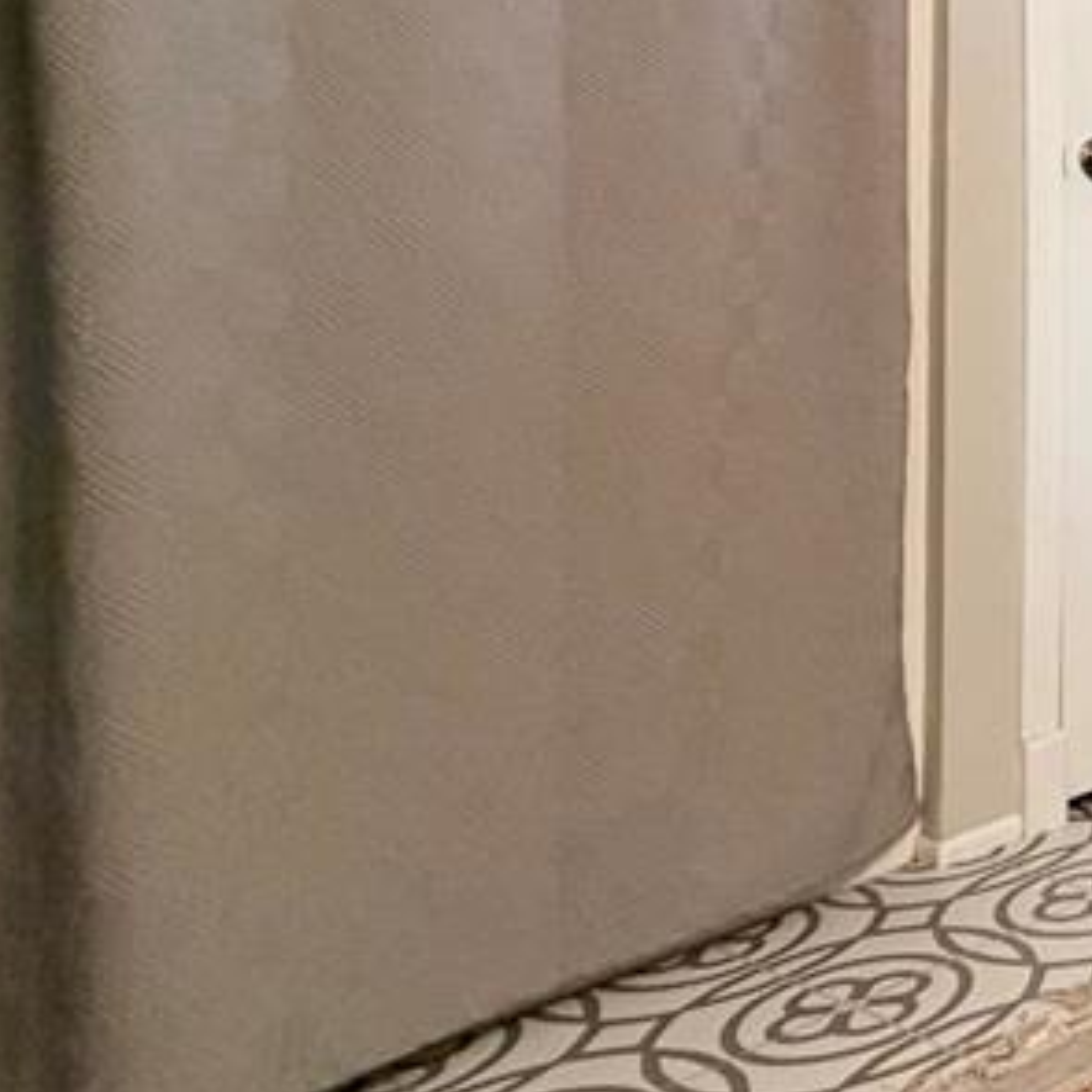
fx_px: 1535
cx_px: 1732
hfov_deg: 25.8
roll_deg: +1.6
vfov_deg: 37.2
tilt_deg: +3.2
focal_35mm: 43
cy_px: 159
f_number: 2.2
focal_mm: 2.22
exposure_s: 1/60
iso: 320
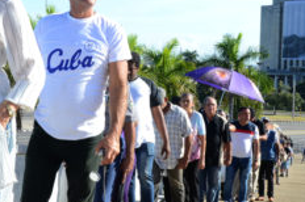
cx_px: 128
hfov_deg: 24.8
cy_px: 85
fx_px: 693
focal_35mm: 82
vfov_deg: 16.6
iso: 320
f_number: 14
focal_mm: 31
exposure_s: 1/125
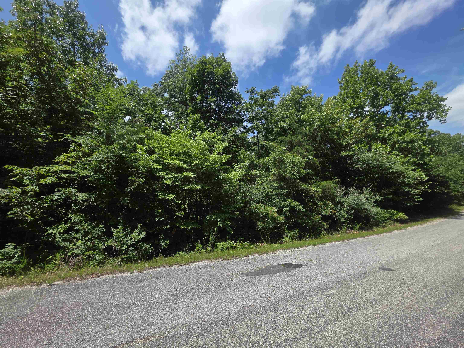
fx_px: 174
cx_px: 232
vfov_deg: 89.9
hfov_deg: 106.2
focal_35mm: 13
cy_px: 174
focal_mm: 2.2
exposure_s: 1/1761
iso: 40
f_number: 1.9
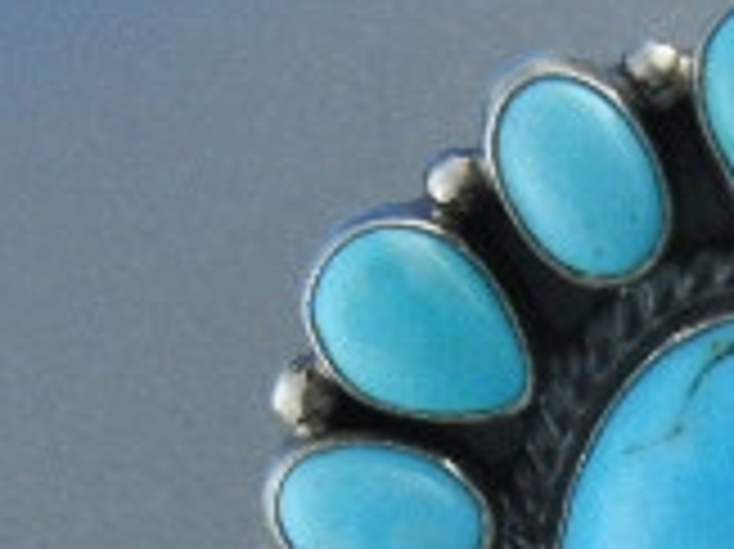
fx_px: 3750
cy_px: 590
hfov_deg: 11.0
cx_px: 824
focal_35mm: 177
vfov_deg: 8.3
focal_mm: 8.1
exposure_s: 1/27
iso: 400
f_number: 3.8
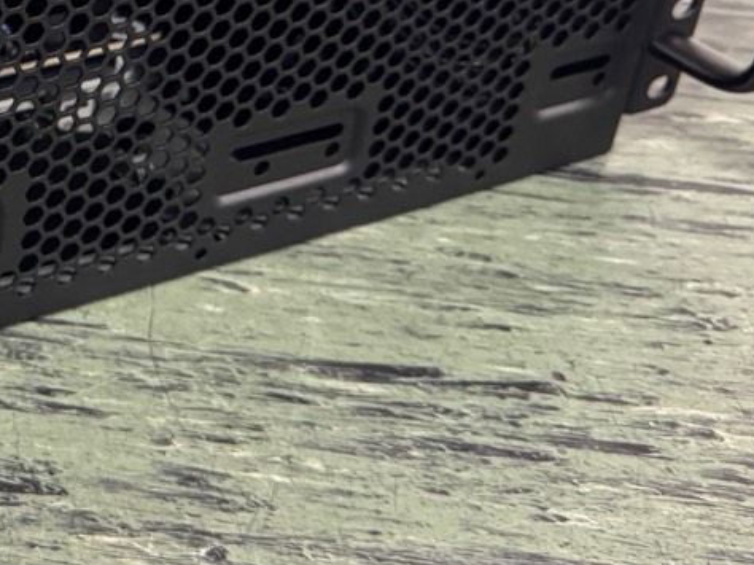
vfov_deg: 18.9
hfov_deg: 22.9
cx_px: -220
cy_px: 28
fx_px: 1655
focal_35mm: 76
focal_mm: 6.76
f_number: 1.78
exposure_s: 1/33
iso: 640
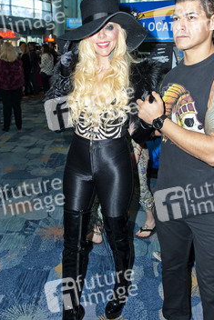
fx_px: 294
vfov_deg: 57.2
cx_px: 118
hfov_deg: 40.0
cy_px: 155
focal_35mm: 33
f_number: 5
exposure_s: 1/320
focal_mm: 29
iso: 500
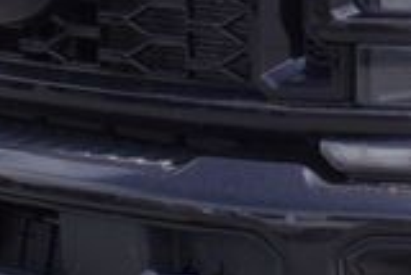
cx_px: 963
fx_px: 2962
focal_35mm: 259
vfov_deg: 5.3
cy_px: 90
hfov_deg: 7.5
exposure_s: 1/160
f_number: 8
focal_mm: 27
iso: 100
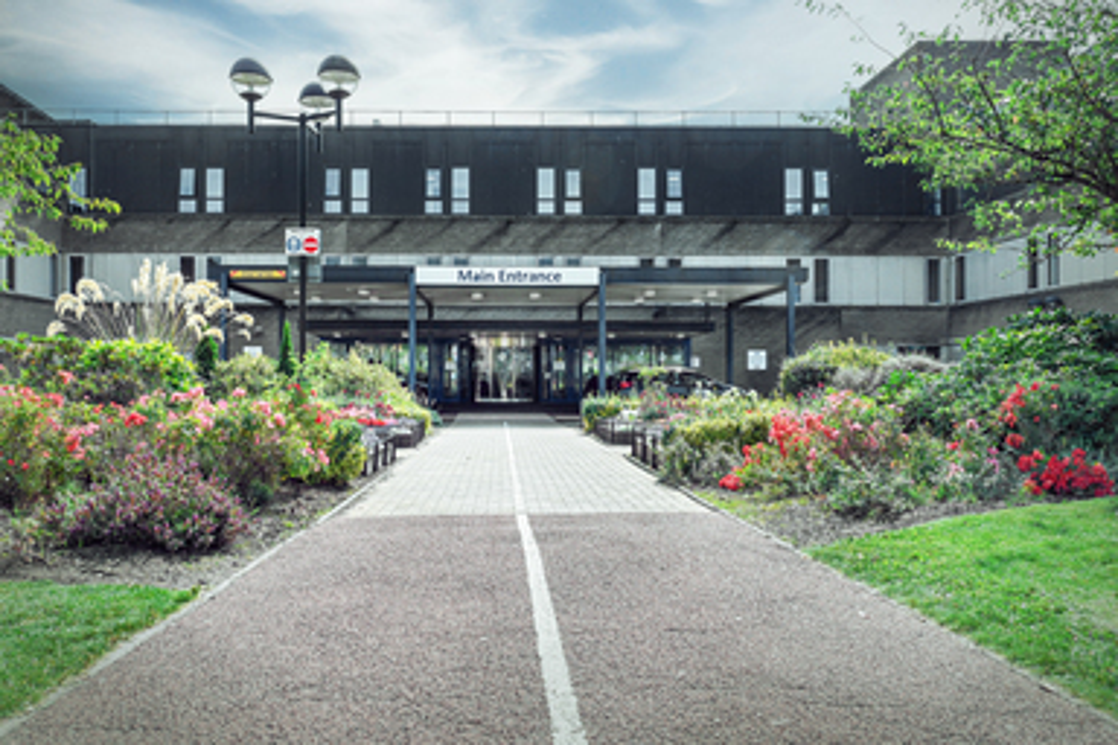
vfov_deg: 46.4
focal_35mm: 28
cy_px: 372
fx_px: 869
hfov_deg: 65.5
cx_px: 559
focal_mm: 28
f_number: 11
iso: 250
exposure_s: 1/200
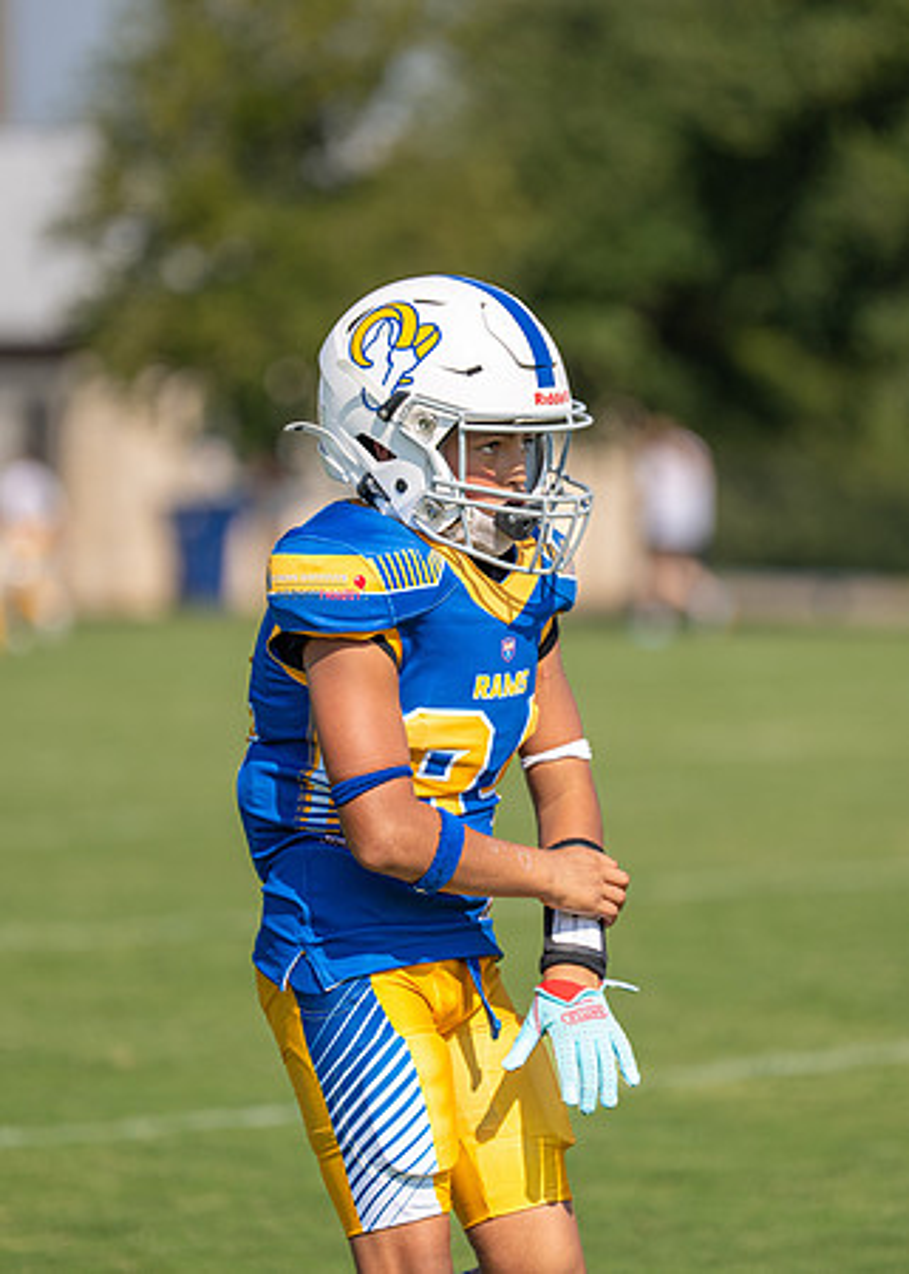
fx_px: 9821
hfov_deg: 5.3
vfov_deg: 7.4
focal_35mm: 271
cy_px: 601
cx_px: 482
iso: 160
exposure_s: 1/4000
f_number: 2.8
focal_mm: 175
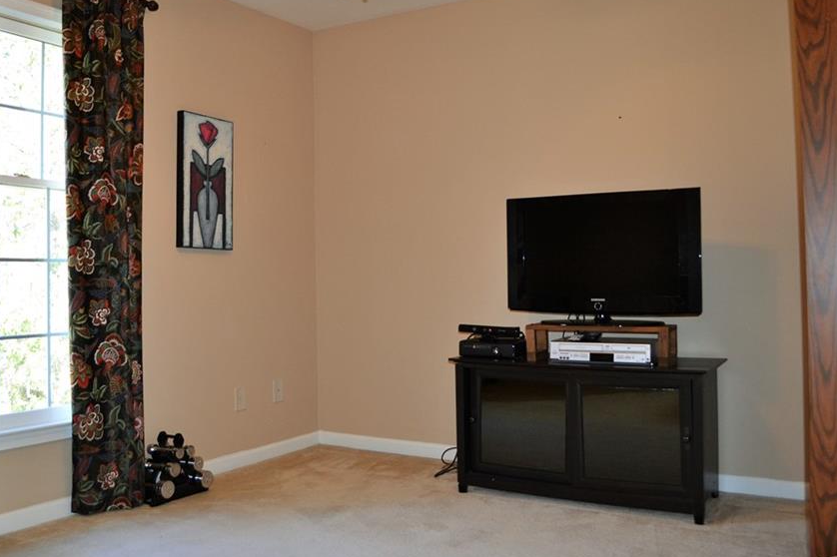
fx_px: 767
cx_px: 377
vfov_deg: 39.9
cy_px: 248
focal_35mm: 33
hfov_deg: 57.1
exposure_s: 1/60
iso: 500
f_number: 3.5
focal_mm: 18
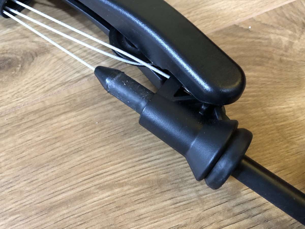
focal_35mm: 28
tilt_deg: -63.9
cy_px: 114
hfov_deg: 63.4
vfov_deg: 49.7
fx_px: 247
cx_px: 152
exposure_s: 1/5
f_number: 1.8
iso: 100
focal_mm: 4
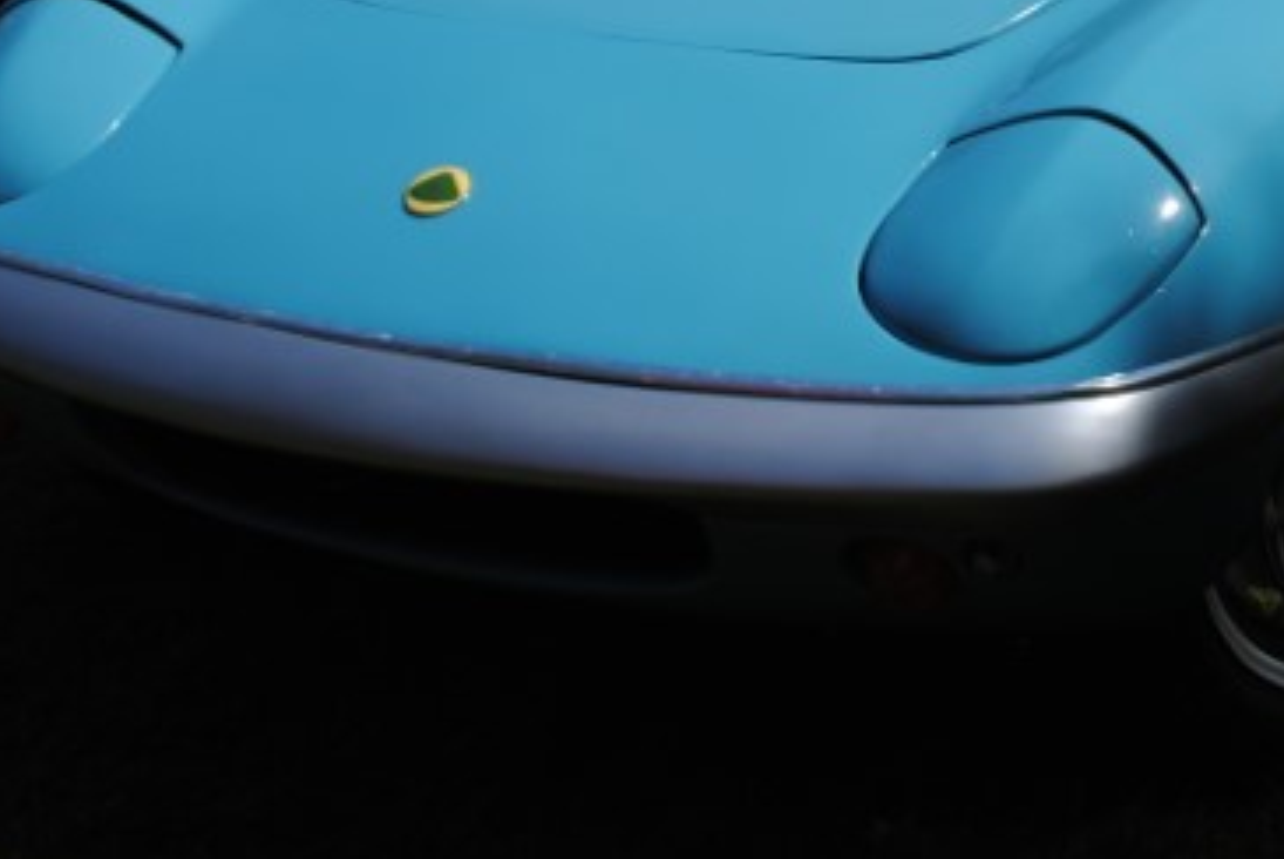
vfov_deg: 12.2
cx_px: 1041
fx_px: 3962
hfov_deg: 18.2
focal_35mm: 111
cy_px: -77
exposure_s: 1/320
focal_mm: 30
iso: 100
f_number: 9
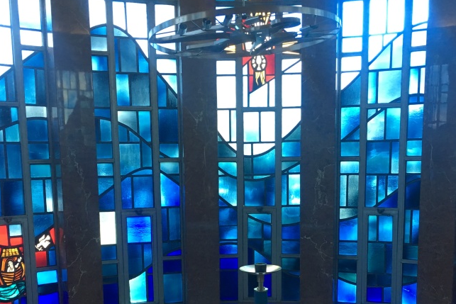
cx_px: 252
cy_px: 250
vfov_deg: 27.4
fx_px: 608
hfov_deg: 41.1
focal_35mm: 48
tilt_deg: -9.2
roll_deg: +0.8
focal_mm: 4.15
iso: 40
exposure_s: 1/30
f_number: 2.2
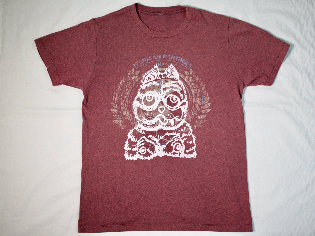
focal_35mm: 38
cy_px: 118
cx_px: 158
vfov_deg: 37.7
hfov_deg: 49.0
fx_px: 346
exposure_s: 1/200
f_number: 2.8
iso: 640
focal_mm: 19
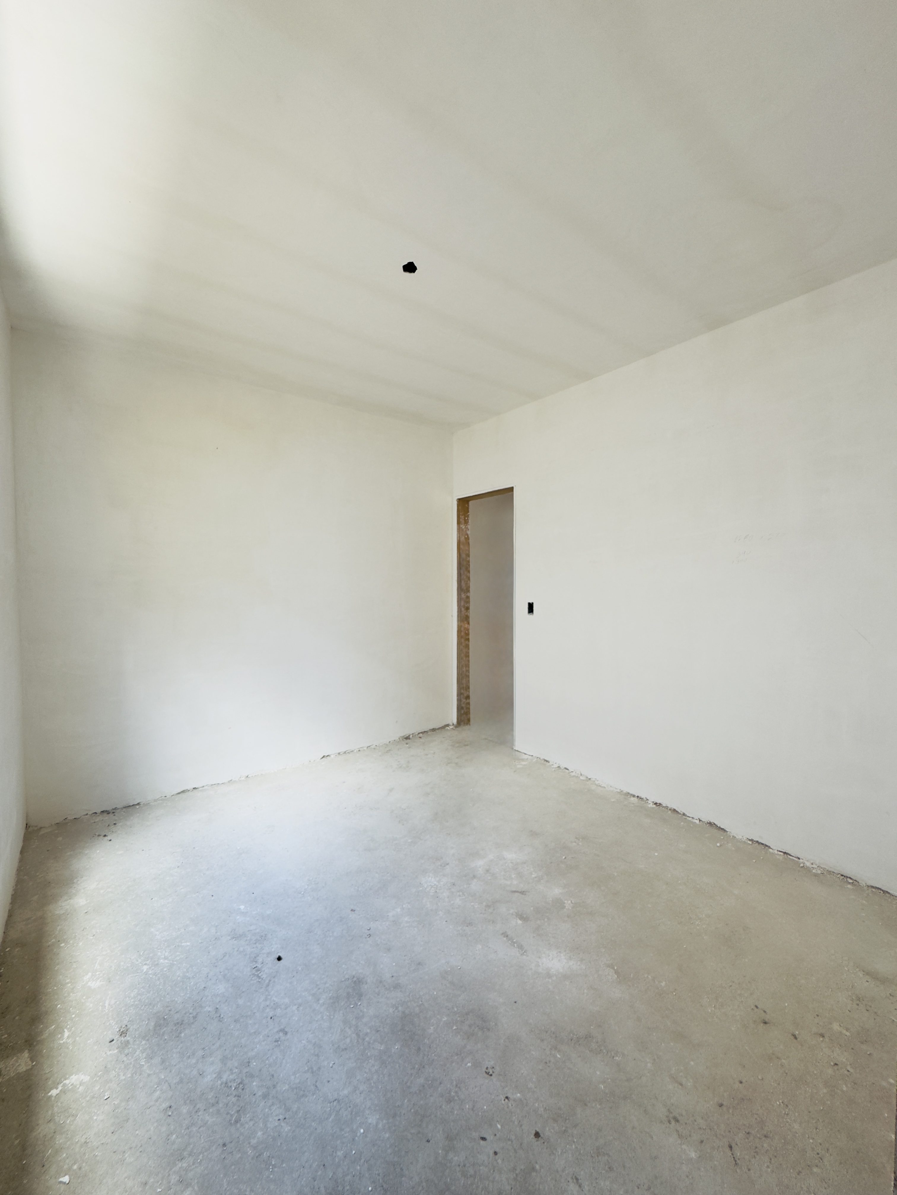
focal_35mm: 14
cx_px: 448
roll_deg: +0.5
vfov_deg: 102.1
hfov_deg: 85.7
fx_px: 484
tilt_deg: -2.2
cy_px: 598
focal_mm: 2.22
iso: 50
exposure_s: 1/99
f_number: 2.2
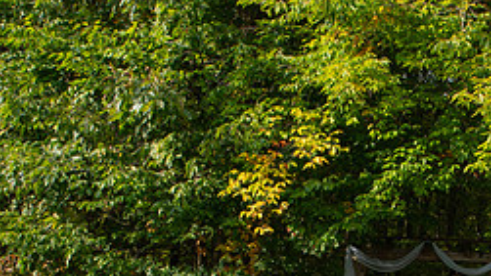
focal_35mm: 63
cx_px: 399
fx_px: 820
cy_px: 352
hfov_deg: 32.3
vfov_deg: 17.9
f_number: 8
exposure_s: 1/200
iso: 400
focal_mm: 24
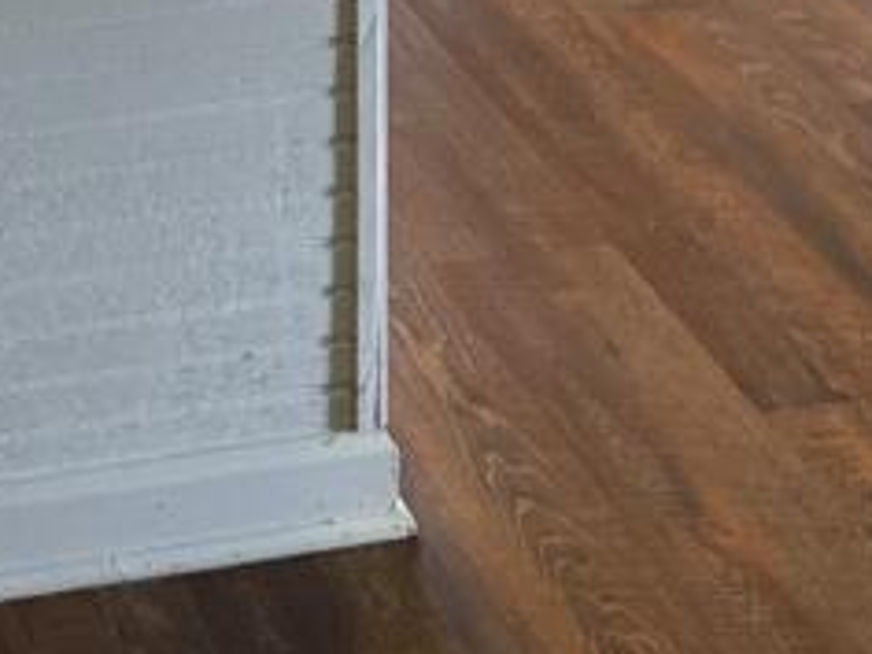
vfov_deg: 10.6
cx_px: 122
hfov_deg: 16.0
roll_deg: +0.2
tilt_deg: -7.0
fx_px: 3073
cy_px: -865
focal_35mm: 122
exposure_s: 1/120
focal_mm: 6.76
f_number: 1.78
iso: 250
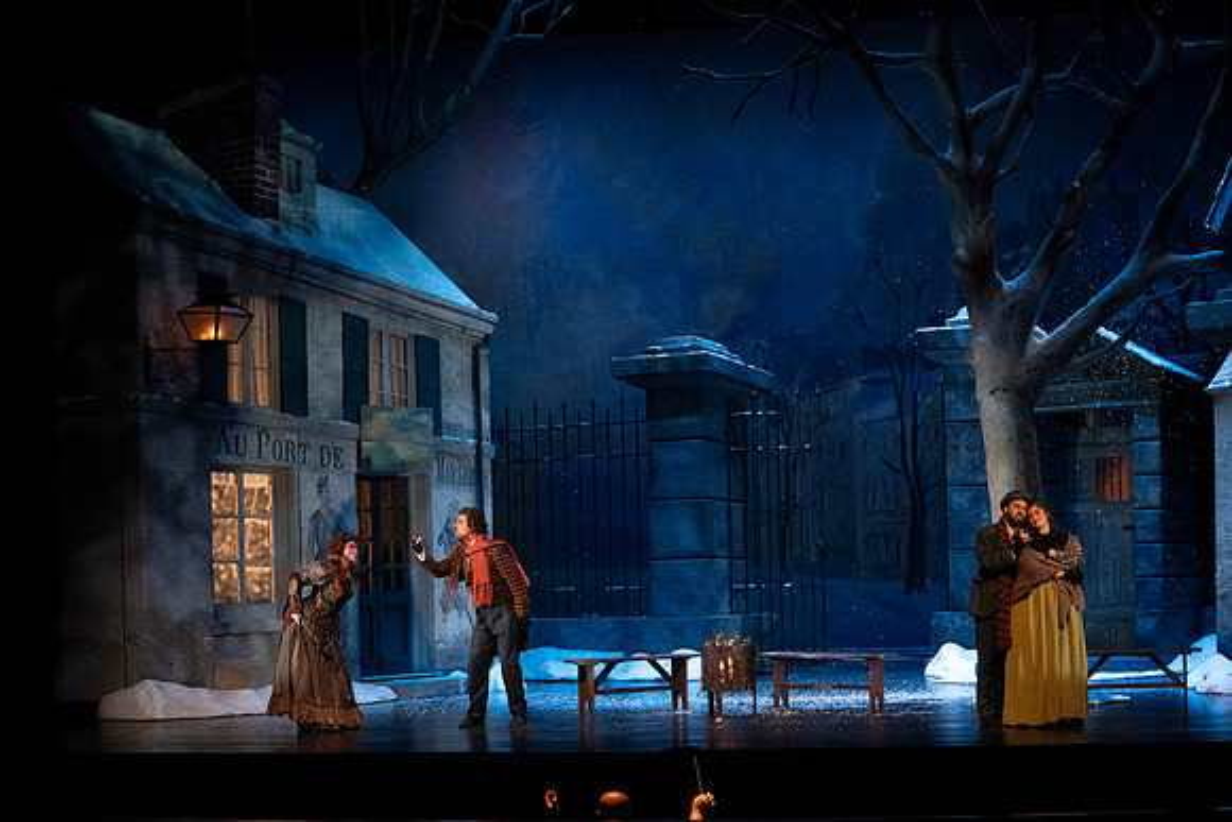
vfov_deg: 17.7
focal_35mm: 77
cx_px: 616
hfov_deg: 26.3
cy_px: 411
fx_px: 2636
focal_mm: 77
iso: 20000
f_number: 11
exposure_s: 1/320
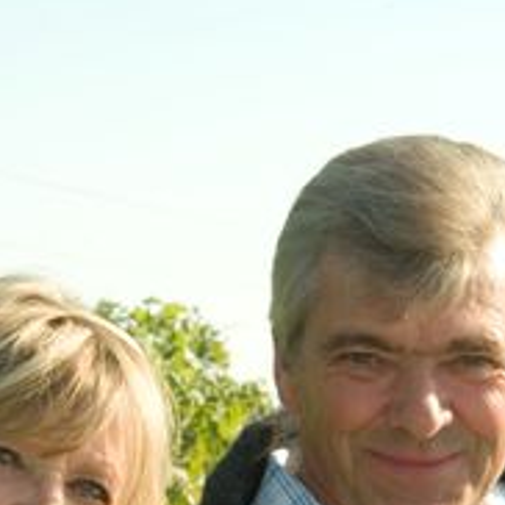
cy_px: 608
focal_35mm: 212
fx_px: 3502
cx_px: 248
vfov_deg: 8.2
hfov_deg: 8.2
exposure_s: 1/125
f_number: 11
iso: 200
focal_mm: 59
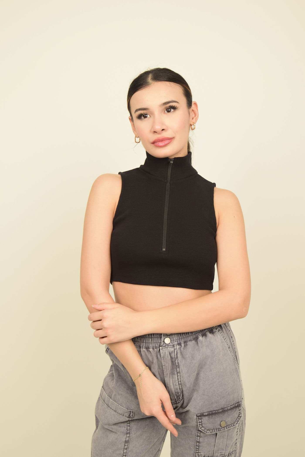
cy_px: 228
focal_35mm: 39
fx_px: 496
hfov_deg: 34.2
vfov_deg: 49.6
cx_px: 152
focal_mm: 26
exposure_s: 1/125
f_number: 10
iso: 100
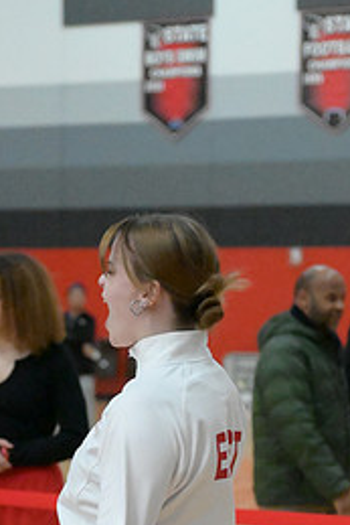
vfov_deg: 16.3
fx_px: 1791
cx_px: 146
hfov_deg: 11.2
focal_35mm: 123
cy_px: 519
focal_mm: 55
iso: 40000
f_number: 2.8
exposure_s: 1/8000
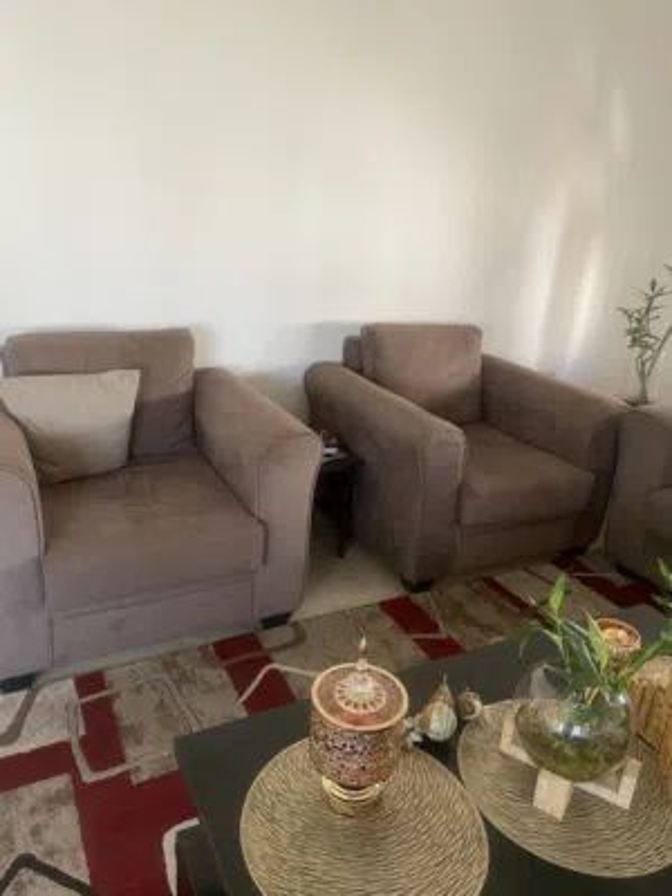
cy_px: 448
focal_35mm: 26
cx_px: 336
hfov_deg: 53.1
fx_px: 673
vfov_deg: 67.3
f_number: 1.8
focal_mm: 4.25
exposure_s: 1/60
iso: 320
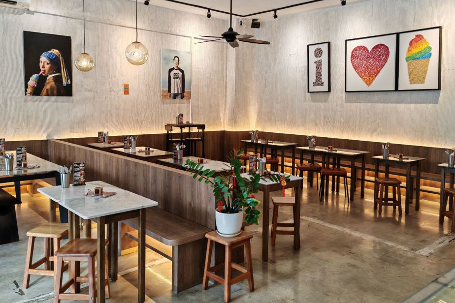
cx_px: 238
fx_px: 379
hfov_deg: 61.9
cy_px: 131
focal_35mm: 30
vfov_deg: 43.5
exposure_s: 1/100
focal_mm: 5.3
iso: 400
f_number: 1.9
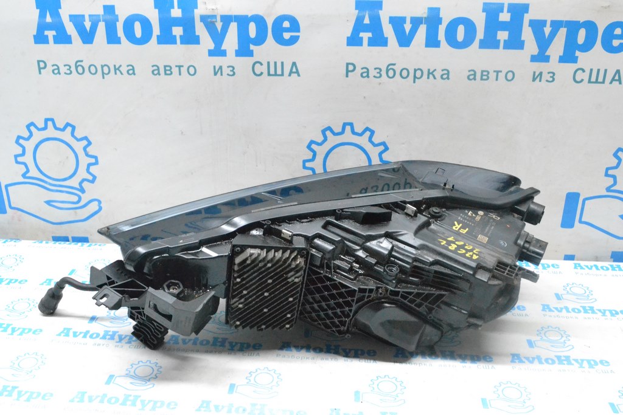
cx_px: 312
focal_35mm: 39
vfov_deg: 34.2
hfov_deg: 49.5
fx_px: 675
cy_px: 208
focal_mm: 26
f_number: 9
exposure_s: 1/125
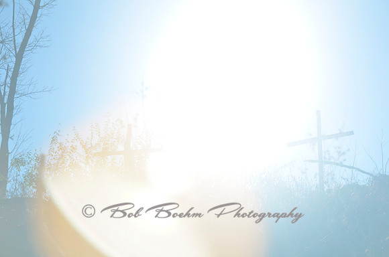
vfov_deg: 14.6
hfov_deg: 22.0
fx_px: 1003
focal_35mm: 93
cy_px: 128
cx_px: 194
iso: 100
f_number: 10
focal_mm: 62
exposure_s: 1/60
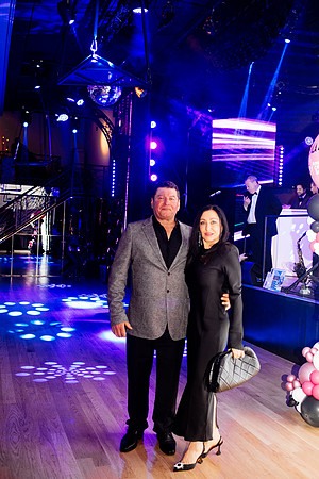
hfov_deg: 37.9
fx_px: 465
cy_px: 240
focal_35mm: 35
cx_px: 160
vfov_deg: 54.4
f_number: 2.8
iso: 2000
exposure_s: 1/200
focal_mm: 35
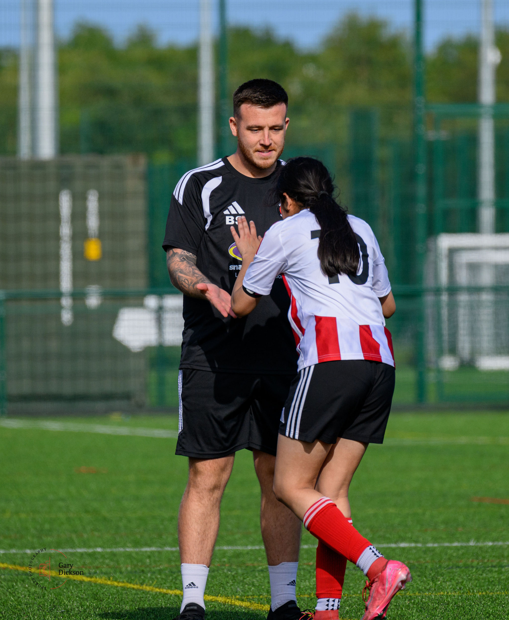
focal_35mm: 553
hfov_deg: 2.8
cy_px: 217
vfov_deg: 3.5
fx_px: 10238
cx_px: 301
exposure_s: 1/2000
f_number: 5.3
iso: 360
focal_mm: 300
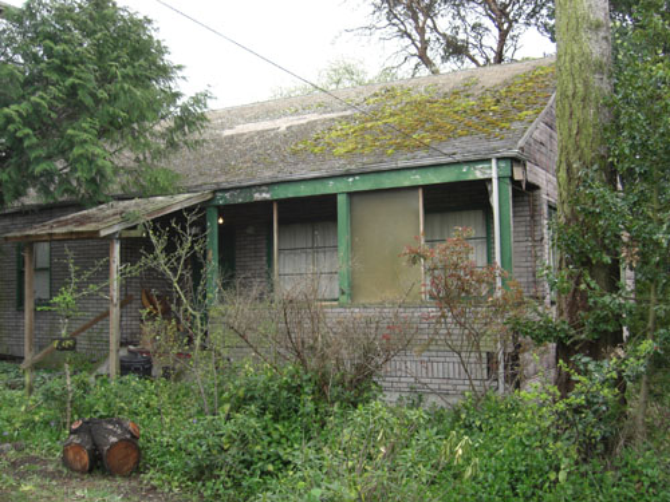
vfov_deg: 37.7
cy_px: 251
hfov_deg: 49.0
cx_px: 335
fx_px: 735
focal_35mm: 38
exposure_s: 1/160
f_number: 2.8
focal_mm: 7.9
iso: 80
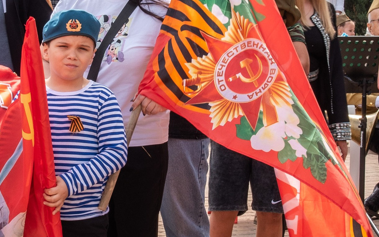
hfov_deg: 11.8
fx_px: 1828
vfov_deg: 7.4
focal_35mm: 177
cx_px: 103
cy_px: 89
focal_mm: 48
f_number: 13
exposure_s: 1/160
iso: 320
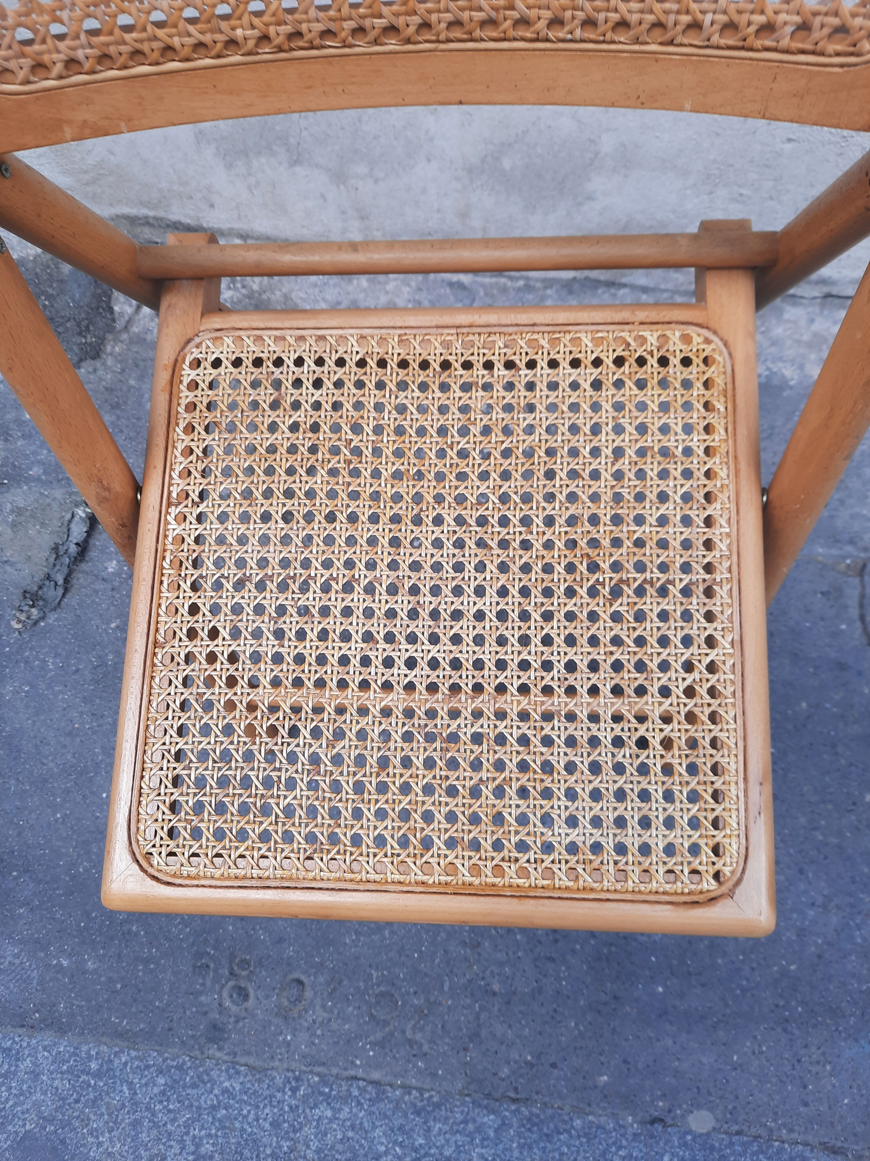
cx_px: 435
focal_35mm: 25
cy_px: 580
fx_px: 838
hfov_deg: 54.9
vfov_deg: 69.4
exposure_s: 1/116
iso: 32
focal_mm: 4.6
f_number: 2
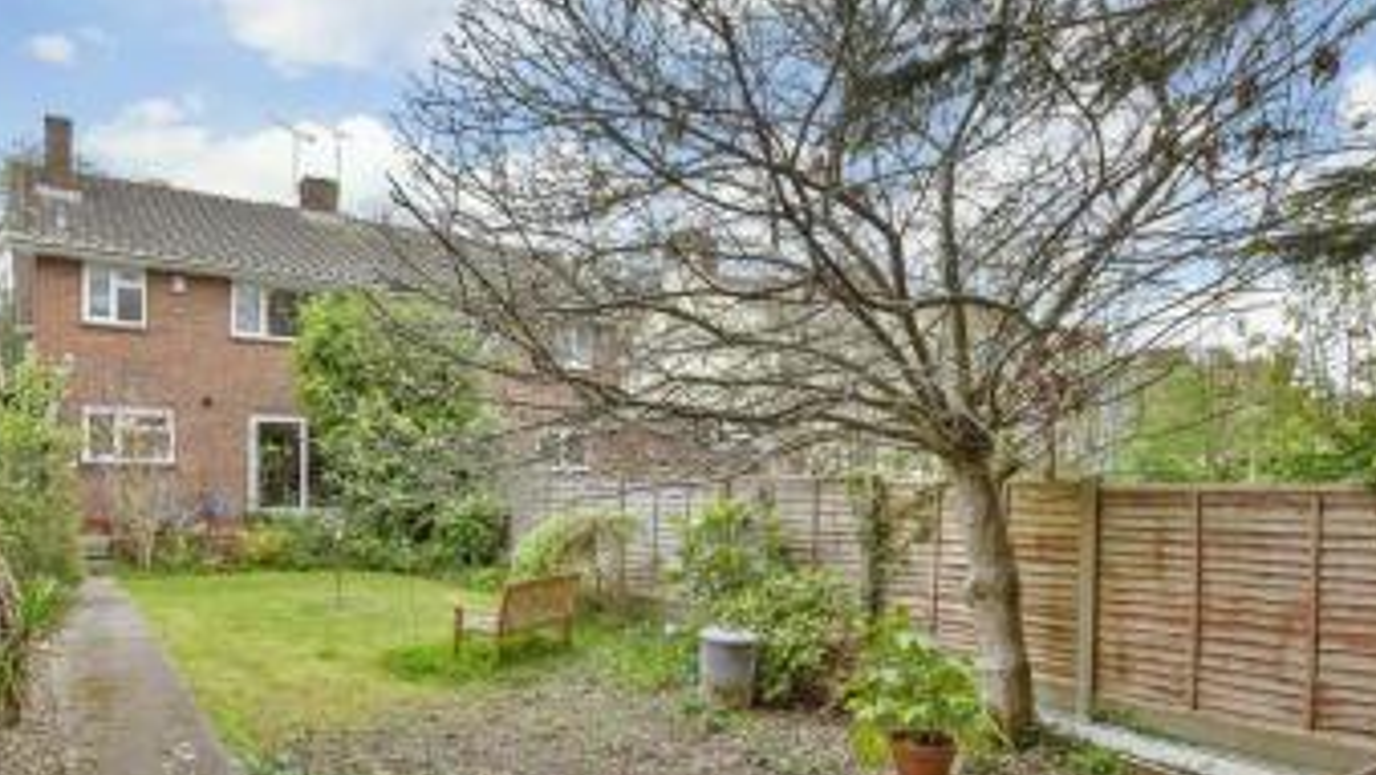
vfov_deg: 50.7
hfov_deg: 79.6
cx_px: 509
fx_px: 803
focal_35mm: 22
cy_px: 509
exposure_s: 1/125
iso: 500
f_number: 5.6
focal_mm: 10
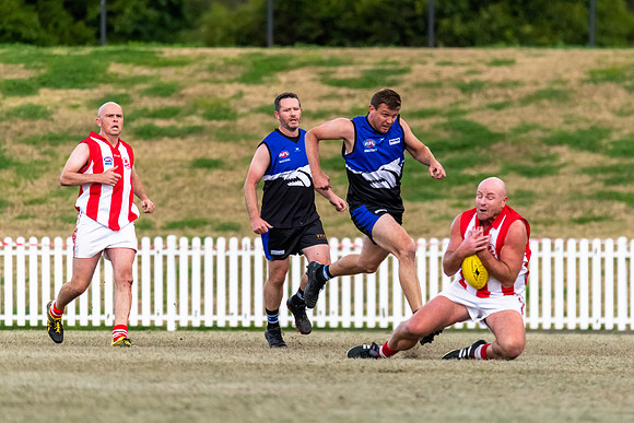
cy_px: 155
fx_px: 13525
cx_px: 397
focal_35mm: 768
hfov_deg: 2.7
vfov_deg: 1.8
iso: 3200
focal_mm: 600
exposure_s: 1/1600
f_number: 6.3
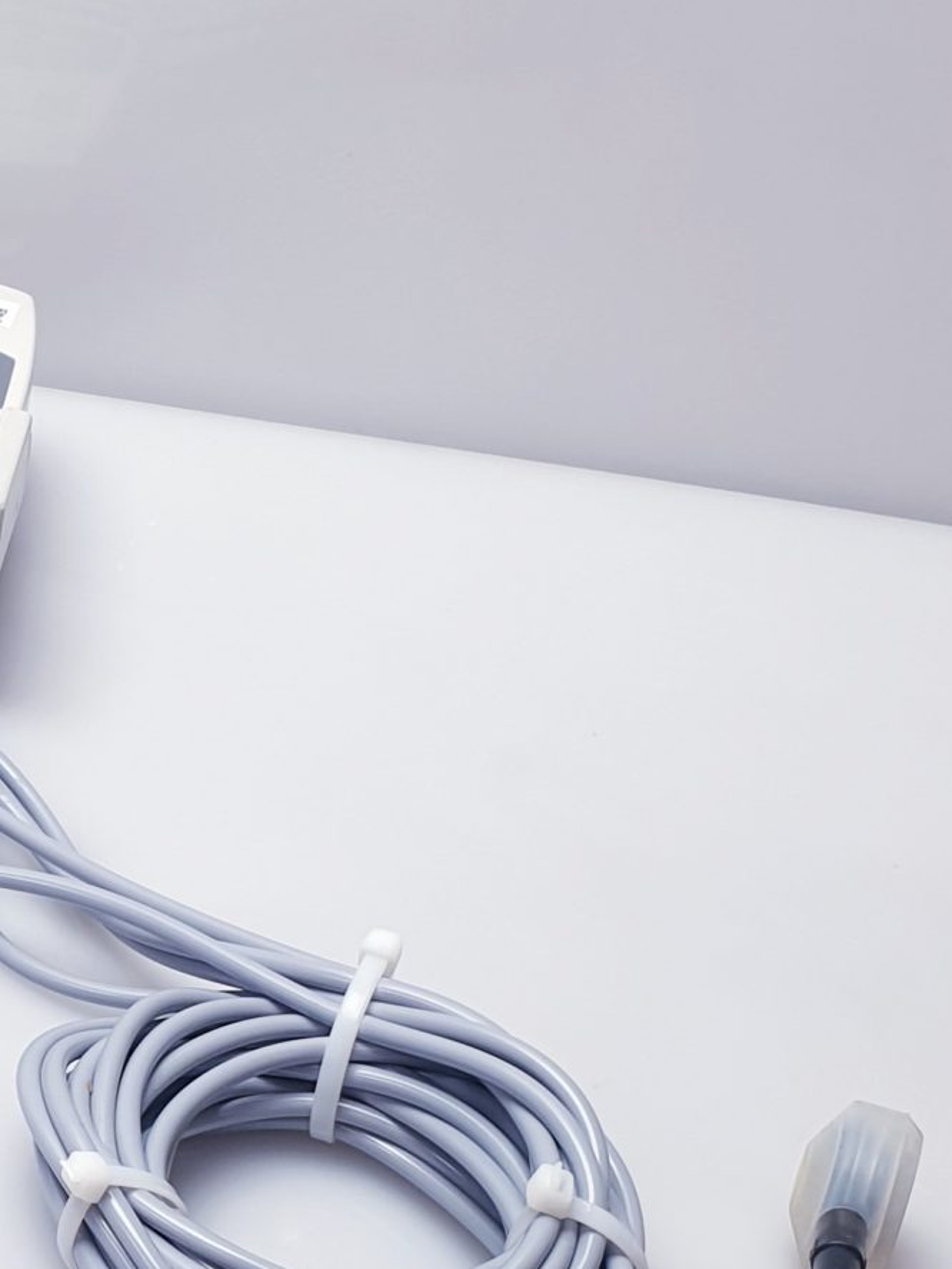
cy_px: 937
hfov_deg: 18.6
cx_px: -206
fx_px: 2748
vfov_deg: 25.7
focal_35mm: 75
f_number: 2.4
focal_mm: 4.3
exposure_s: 1/50
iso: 50
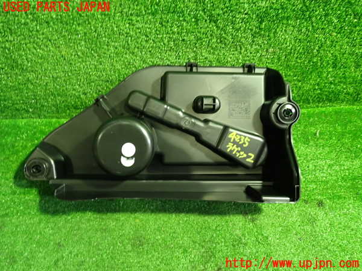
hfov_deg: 60.0
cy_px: 136
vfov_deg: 46.8
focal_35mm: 30
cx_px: 181
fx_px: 314
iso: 500
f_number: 2.3
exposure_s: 1/30
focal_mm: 5.4
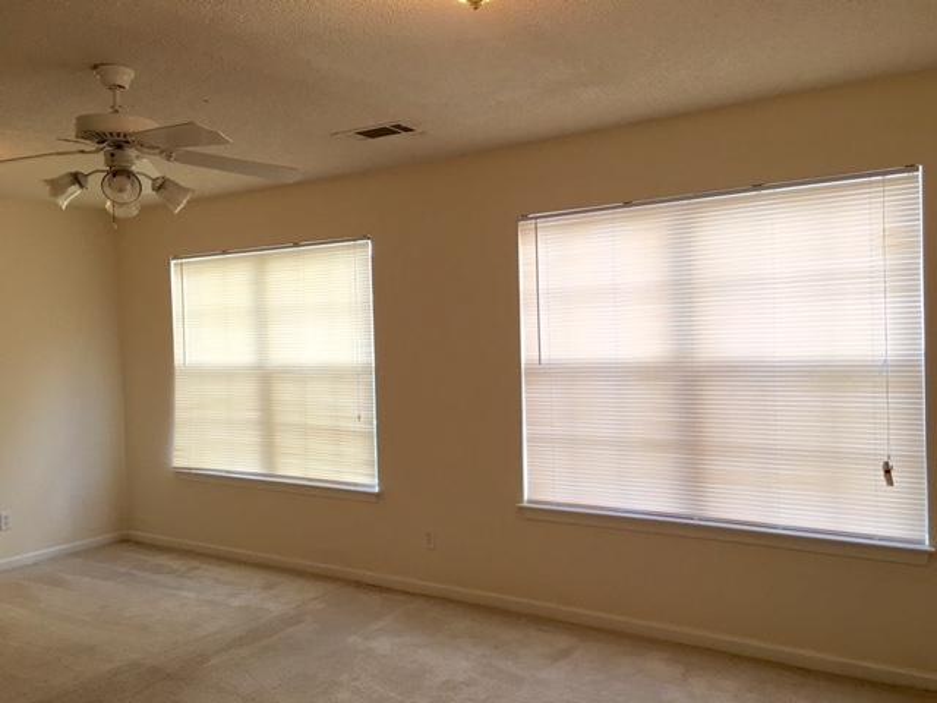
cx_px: 468
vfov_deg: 48.2
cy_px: 352
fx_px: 785
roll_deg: +1.6
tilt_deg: -0.9
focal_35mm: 29
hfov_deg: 61.7
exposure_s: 1/40
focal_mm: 4.15
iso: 25
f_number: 2.2
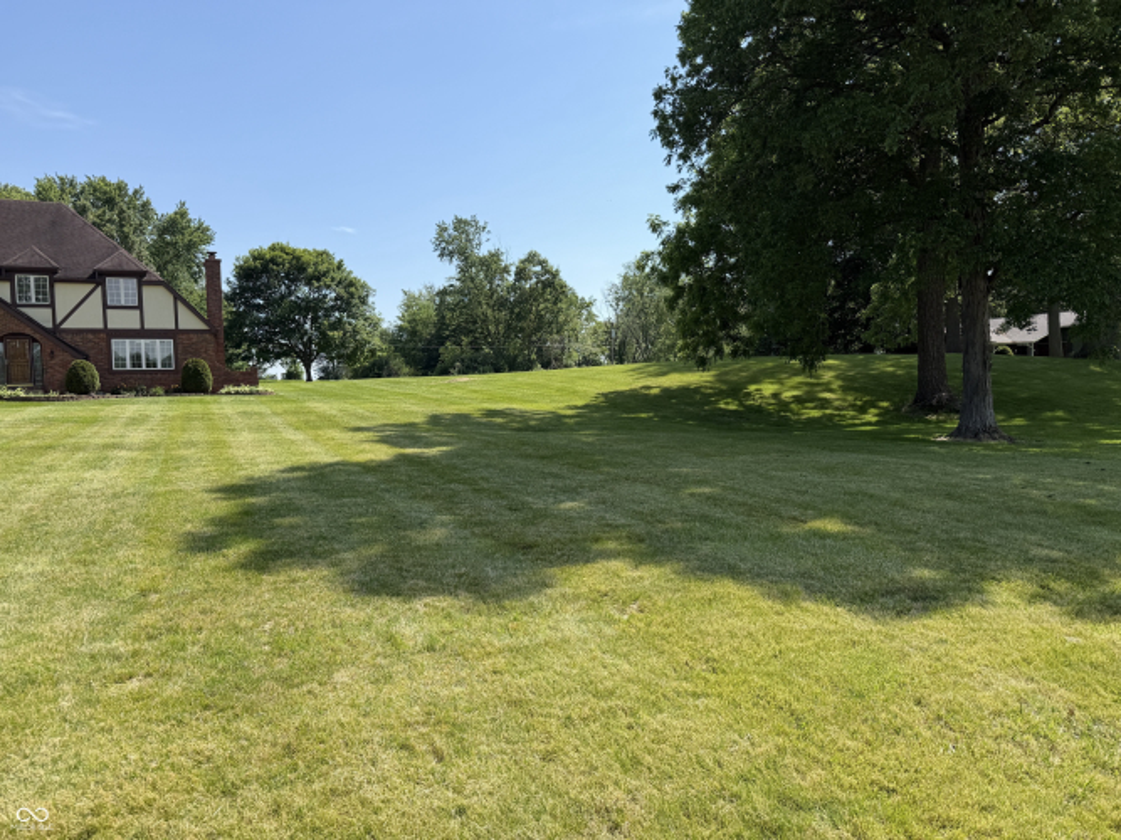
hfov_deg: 71.6
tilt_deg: -2.7
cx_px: 560
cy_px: 420
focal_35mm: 24
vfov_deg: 56.8
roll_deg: +1.4
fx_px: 777
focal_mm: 6.76
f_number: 1.78
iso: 80
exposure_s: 1/3584
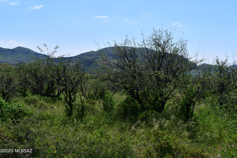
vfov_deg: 36.9
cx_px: 118
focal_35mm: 36
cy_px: 79
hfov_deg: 53.1
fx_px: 237
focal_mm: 24
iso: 800
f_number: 13
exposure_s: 1/1250
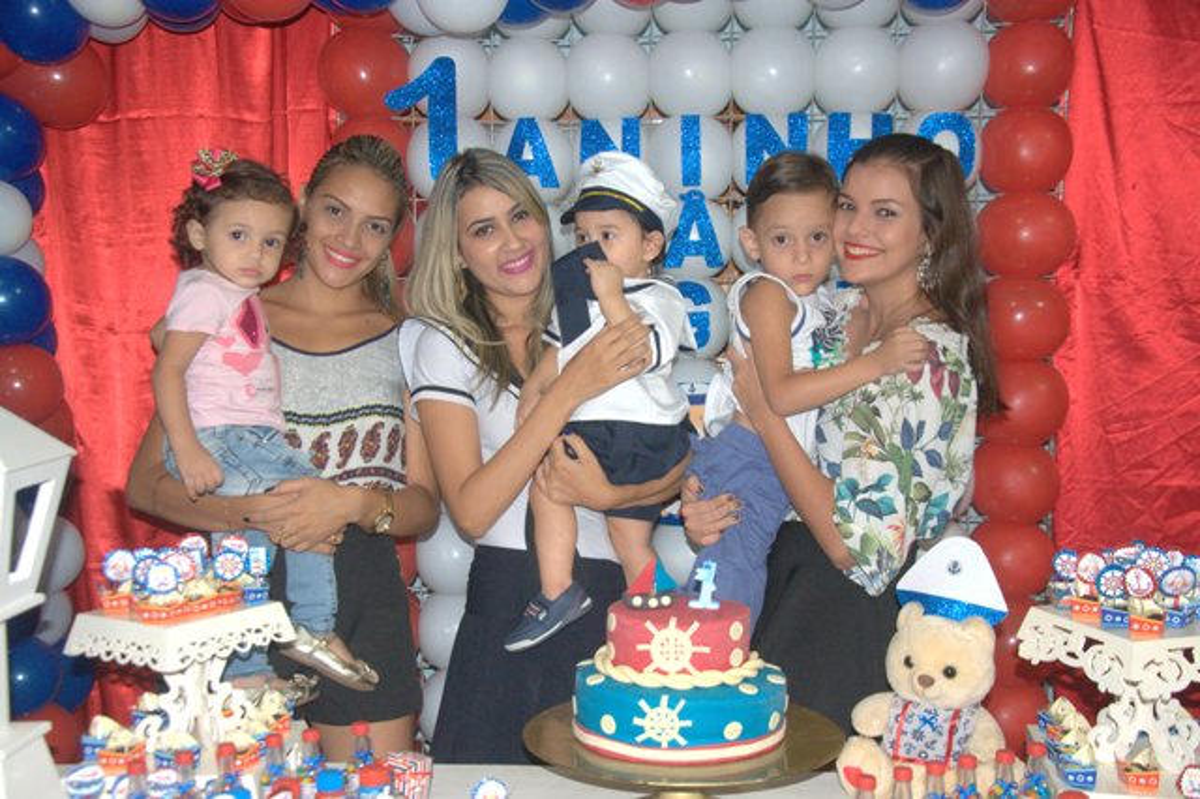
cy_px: 400
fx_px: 1499
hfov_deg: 43.6
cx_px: 600
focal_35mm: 45
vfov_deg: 29.8
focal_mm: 30
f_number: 4.2
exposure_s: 1/60
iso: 800
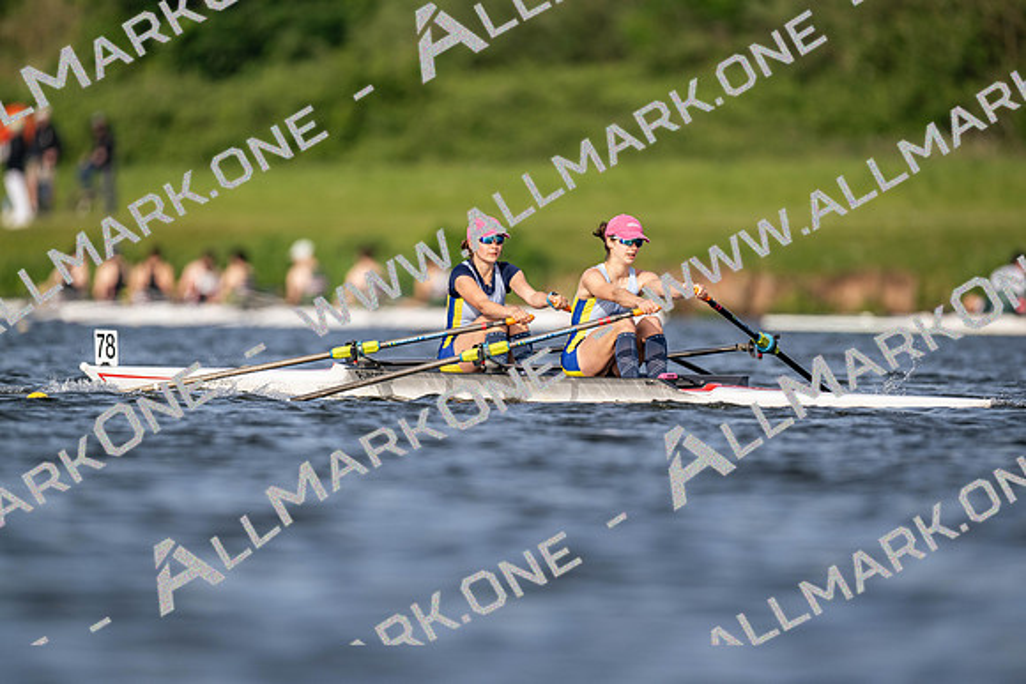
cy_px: 342
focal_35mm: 600
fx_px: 17103
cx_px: 513
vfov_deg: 2.3
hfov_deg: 3.4
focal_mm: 600
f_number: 4
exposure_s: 1/2500
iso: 250
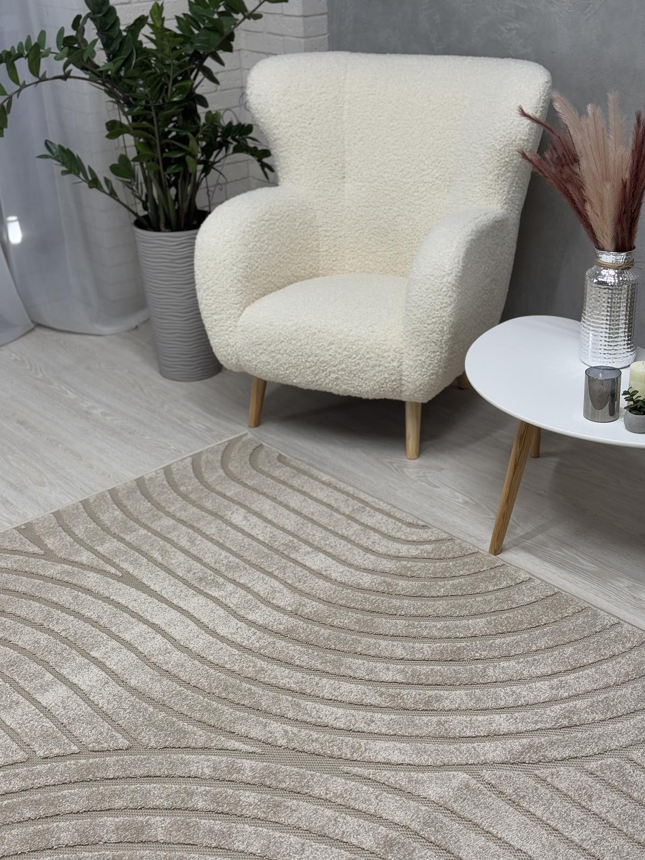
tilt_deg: -25.7
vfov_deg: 39.7
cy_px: 430
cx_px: 322
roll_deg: +2.8
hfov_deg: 30.3
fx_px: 1193
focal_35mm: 48
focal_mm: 6.76
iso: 64
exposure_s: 1/100
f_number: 1.78
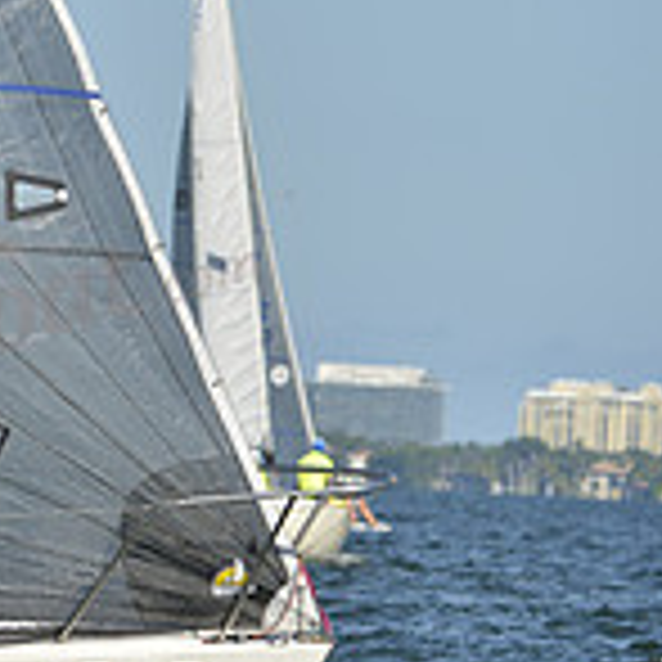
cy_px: 160
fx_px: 17439
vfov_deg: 2.2
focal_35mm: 806
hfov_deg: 2.2
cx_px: -603
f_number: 6.3
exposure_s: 1/1000
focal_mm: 240
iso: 200
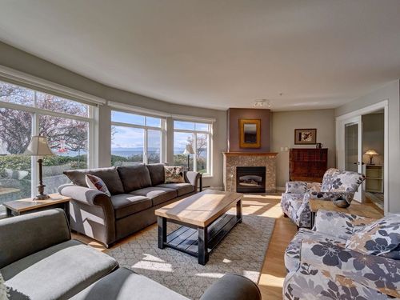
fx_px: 162
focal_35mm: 14
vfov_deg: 85.7
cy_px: 150
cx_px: 200
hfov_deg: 102.1
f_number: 11
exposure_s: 1/80
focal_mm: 7
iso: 400
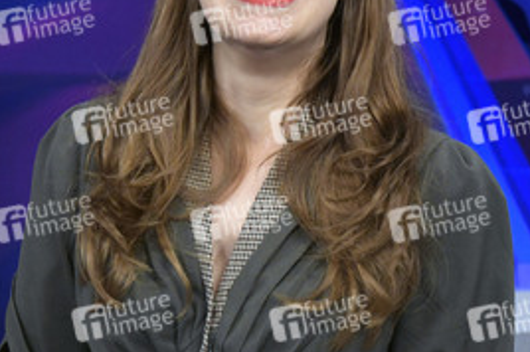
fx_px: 1088
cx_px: 268
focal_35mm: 74
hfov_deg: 27.4
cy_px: 71
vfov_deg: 18.2
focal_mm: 44
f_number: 6.3
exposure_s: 1/200
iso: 2500
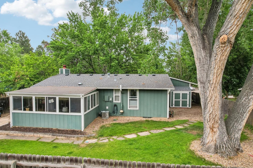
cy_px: 86
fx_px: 169
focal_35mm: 24
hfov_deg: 73.8
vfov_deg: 53.1
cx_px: 124
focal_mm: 8.4
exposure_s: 1/400
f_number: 2.8
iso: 110
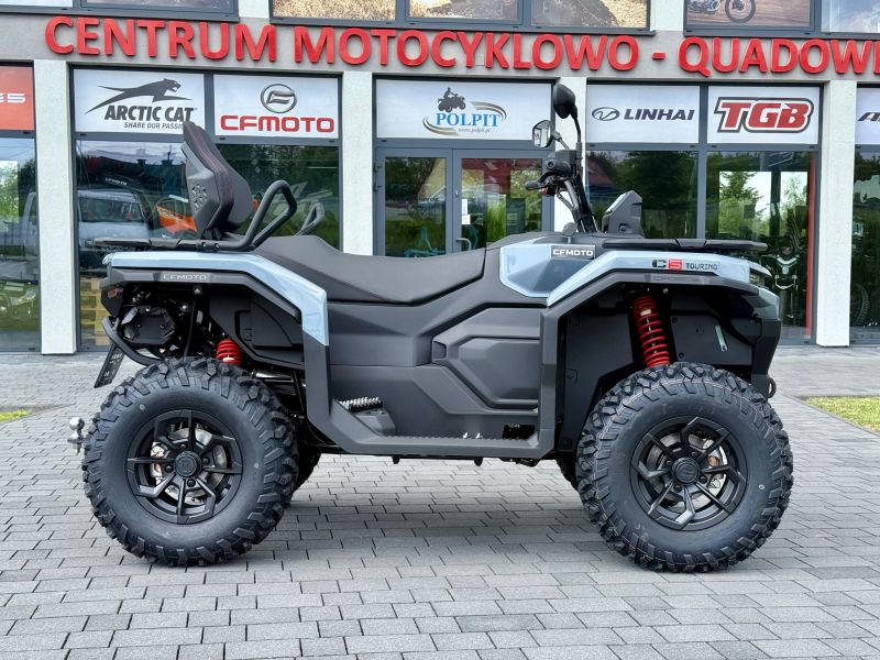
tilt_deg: -4.0
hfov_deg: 39.7
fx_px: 1220
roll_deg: -0.5
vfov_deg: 30.3
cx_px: 440
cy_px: 330
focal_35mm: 48
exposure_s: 1/1116
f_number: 1.78
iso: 80
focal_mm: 6.76
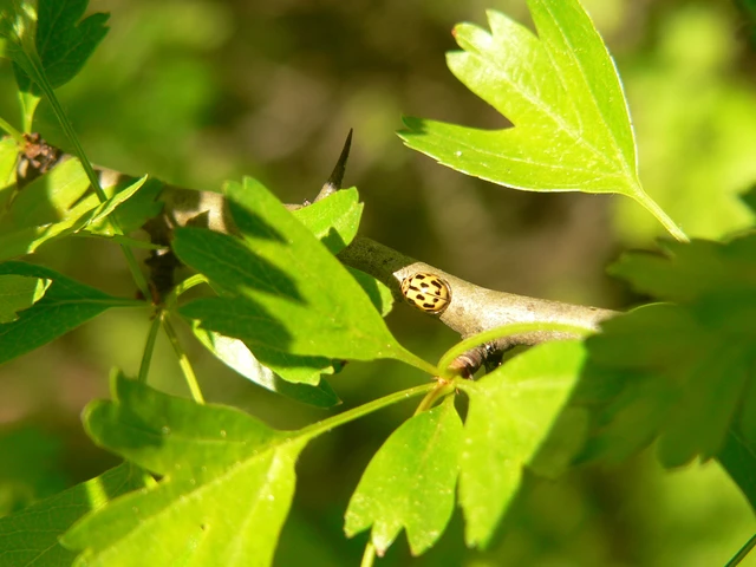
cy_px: 284
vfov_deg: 13.6
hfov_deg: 18.0
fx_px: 2381
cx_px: 378
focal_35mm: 109
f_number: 4
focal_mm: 18.1
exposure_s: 1/320
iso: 100
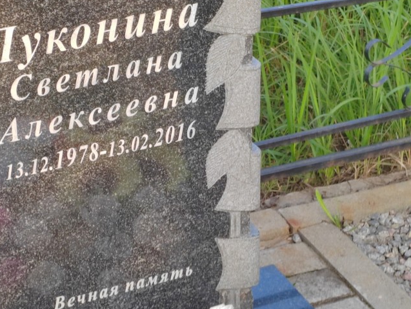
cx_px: 182
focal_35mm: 103
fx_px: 1223
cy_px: 175
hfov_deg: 19.1
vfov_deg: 14.4
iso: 100
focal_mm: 5.52
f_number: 1.9
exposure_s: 1/130
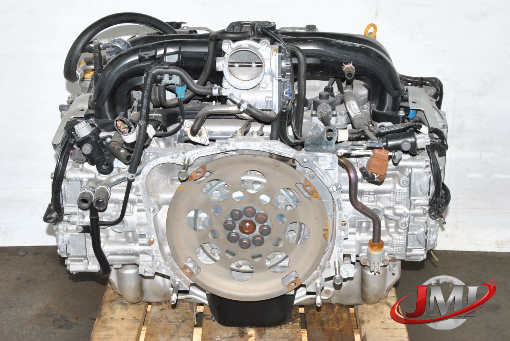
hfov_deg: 28.0
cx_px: 255
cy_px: 170
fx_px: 1021
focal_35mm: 72
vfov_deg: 19.0
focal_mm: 48
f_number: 10
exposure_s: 1/200
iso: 800
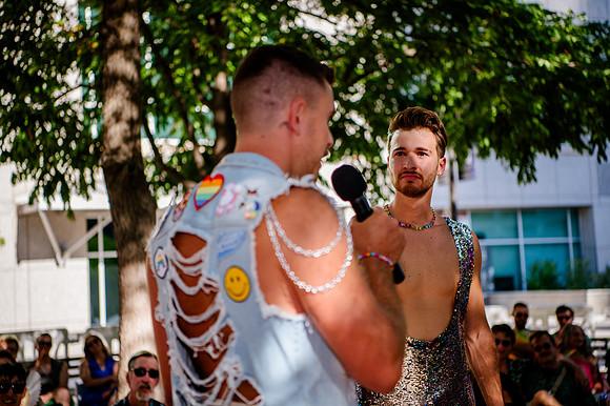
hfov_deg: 28.9
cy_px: 203
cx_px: 305
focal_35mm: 70
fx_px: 1185
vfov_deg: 19.4
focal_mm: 70
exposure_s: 1/500
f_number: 3.2
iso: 200
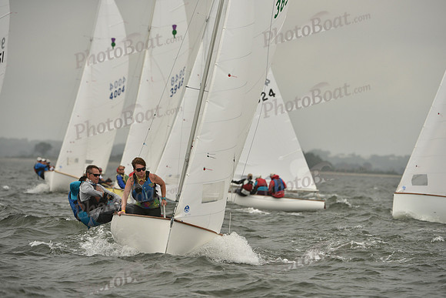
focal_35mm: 330
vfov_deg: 4.2
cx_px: 223
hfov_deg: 6.2
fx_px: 4089
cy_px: 149
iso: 320
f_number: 7.1
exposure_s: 1/1250
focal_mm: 330
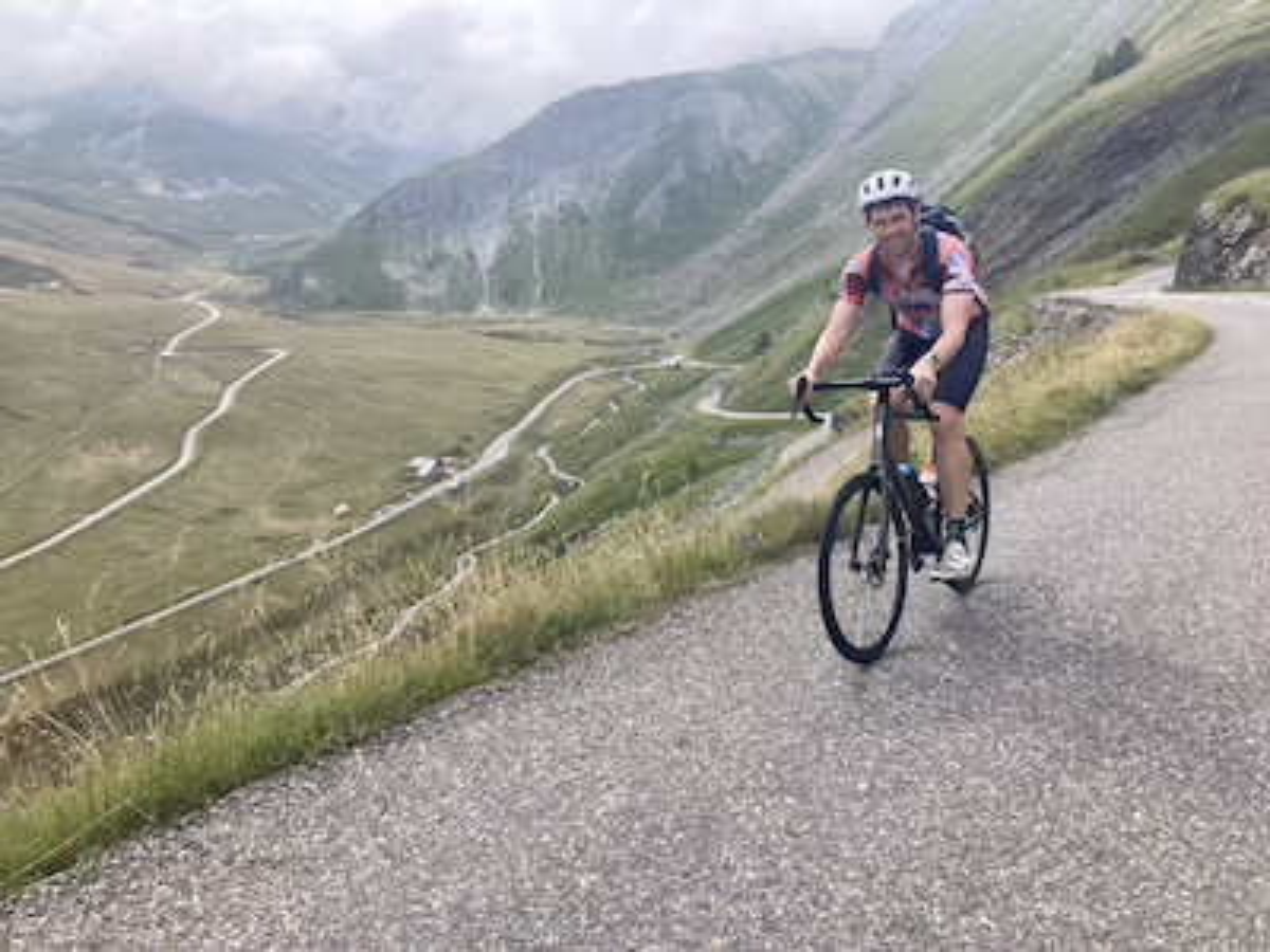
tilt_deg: -12.6
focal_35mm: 28
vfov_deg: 49.7
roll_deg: +8.3
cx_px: 635
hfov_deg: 63.4
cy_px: 476
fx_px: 1027
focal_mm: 3.99
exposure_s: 1/941
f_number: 1.8
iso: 20
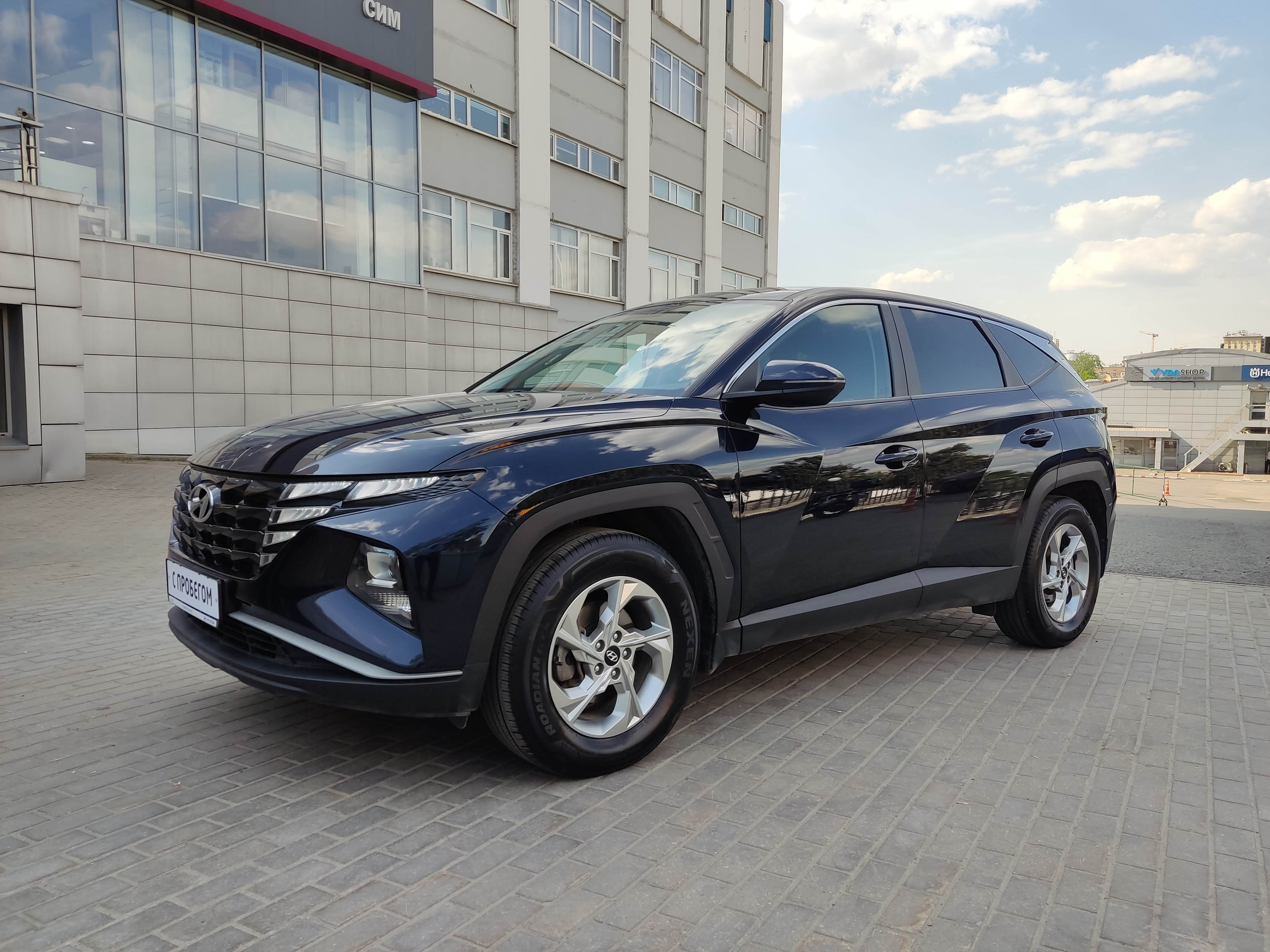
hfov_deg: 69.4
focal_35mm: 25
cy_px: 476
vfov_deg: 54.9
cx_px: 635
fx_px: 917
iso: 50
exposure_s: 1/756
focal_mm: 4.71
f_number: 1.79
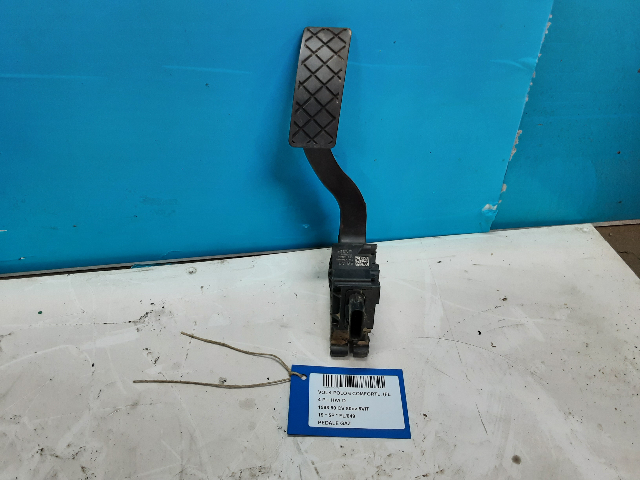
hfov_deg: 65.3
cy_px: 240
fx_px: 499
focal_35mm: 27
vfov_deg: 51.4
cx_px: 320
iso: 100
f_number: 1.9
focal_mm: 2.91
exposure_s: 1/50
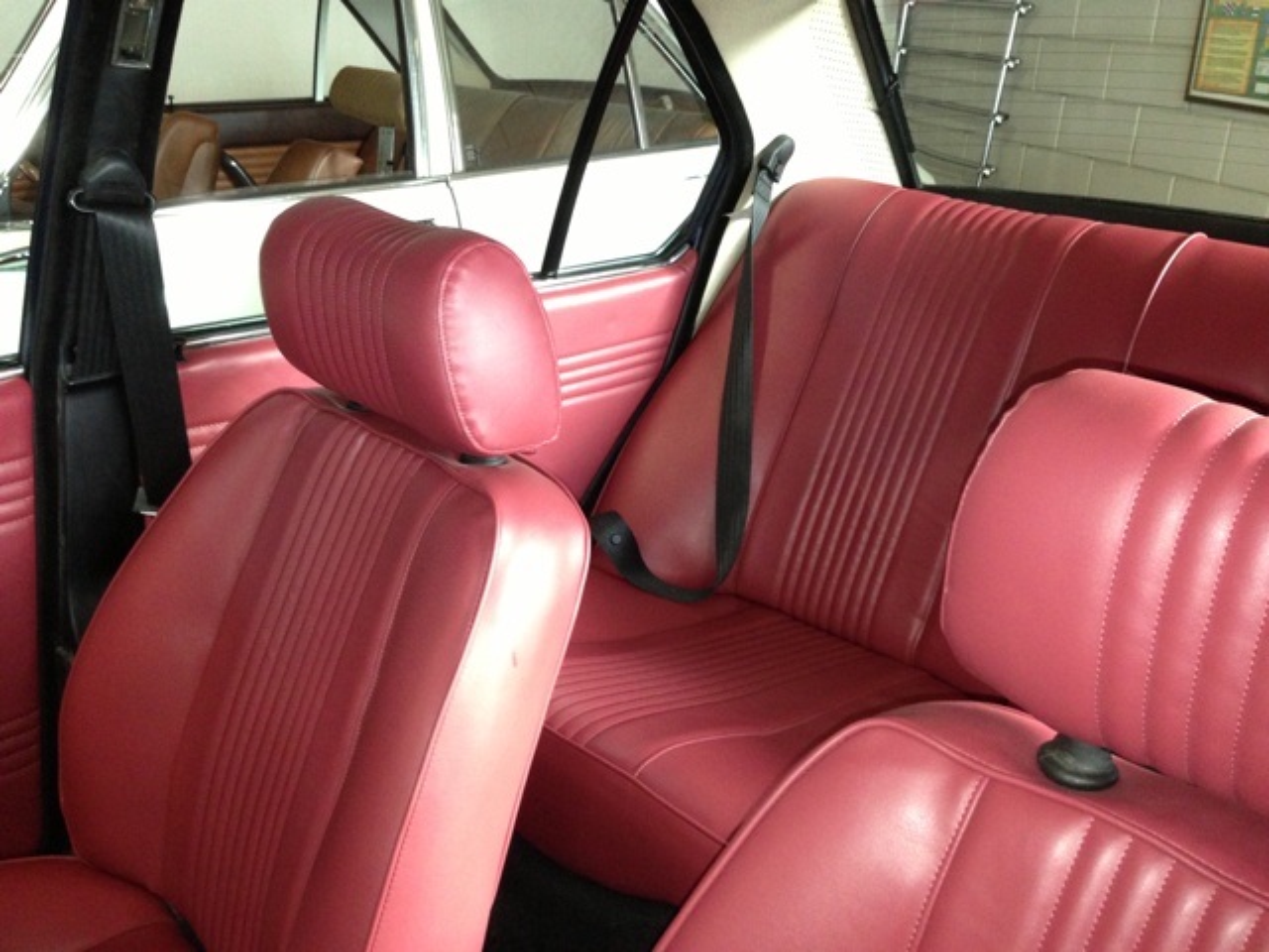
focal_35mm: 33
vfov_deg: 42.9
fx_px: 1210
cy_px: 476
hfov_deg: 55.4
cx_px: 634
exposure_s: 1/17
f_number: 2.4
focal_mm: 4.13
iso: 320
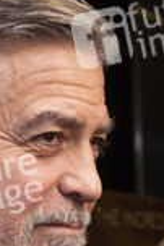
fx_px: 685
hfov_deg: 13.5
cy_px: 274
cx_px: 6
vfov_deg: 19.5
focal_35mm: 100
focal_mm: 38
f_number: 6.3
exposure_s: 1/200
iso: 1600
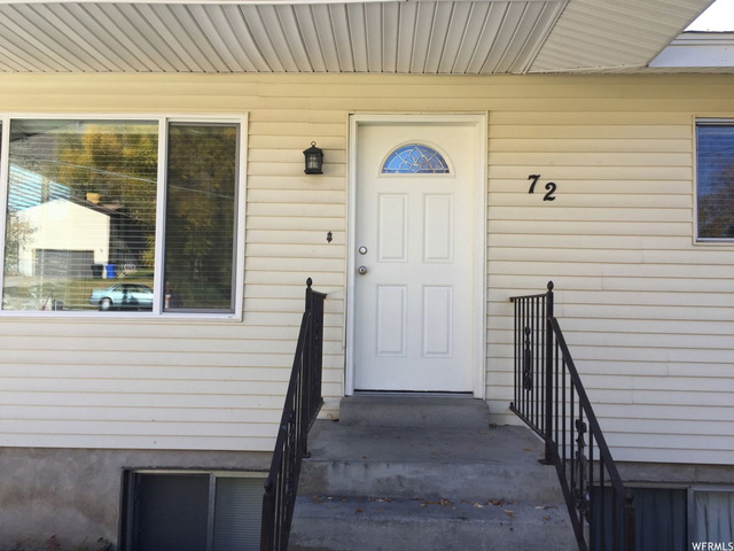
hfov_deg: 61.7
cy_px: 276
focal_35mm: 29
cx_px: 367
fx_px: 615
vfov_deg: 48.2
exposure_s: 1/434
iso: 32
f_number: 2.2
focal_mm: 4.15
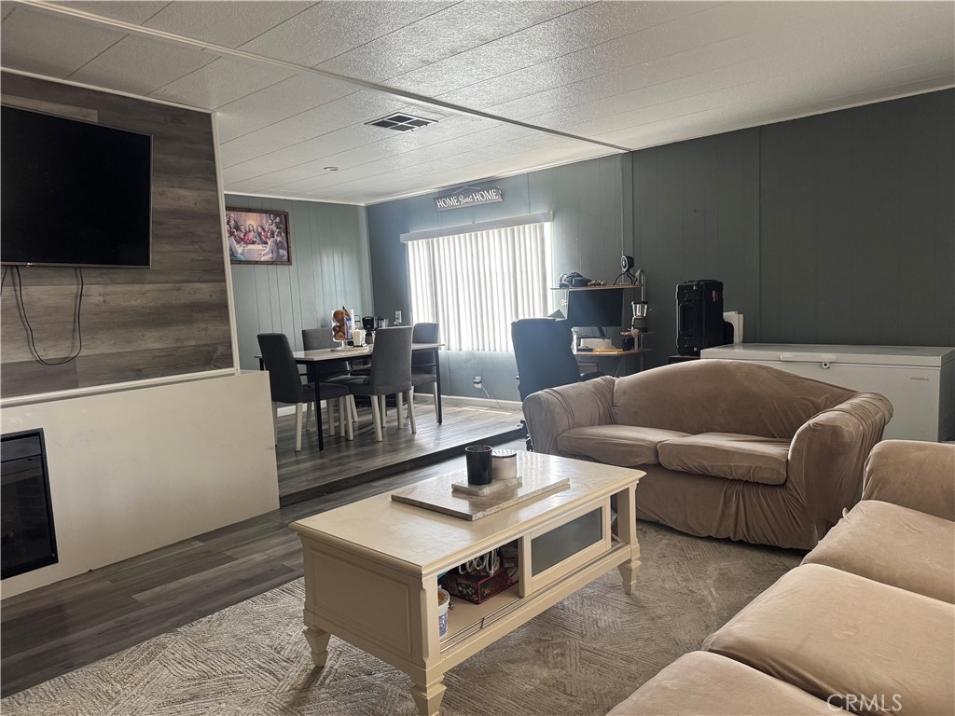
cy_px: 358
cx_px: 478
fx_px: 662
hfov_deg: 71.6
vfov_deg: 56.8
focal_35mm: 24
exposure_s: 1/66
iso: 200
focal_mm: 6.76
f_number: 1.78
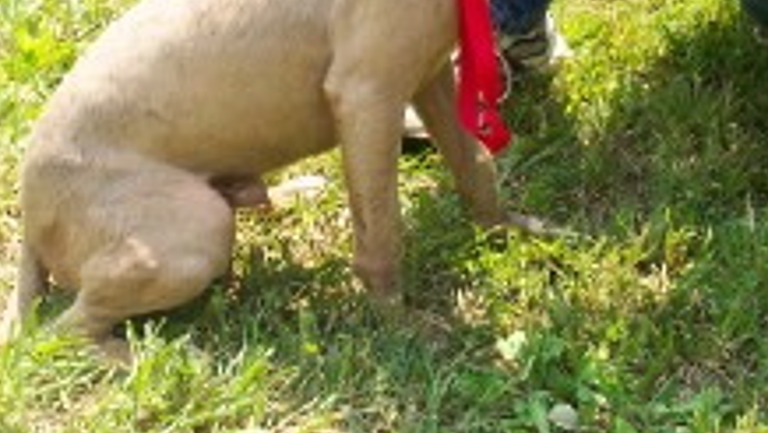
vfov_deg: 17.6
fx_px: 1365
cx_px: 391
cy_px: -5
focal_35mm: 67
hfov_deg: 31.4
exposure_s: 1/60
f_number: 9.5
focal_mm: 7.5
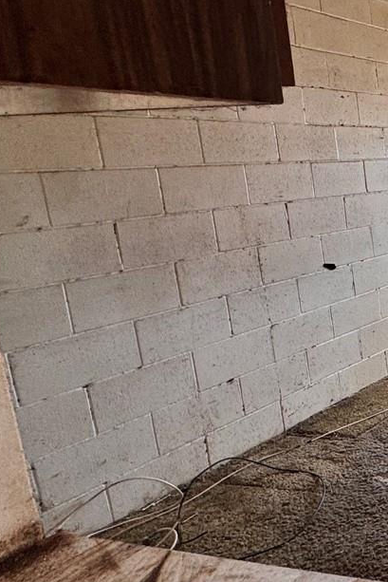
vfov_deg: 50.6
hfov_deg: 22.6
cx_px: 676
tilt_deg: -12.0
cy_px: 264
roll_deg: +1.7
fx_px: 614
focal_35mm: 38
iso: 100
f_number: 2.2
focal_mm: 2.22
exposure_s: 1/99
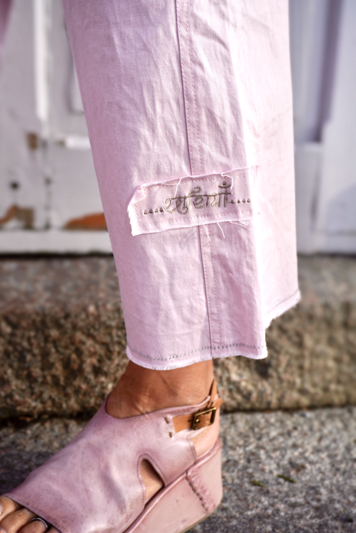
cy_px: 266
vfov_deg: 43.6
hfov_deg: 29.9
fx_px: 667
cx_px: 178
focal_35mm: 45
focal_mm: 30
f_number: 5
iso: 100
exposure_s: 1/320
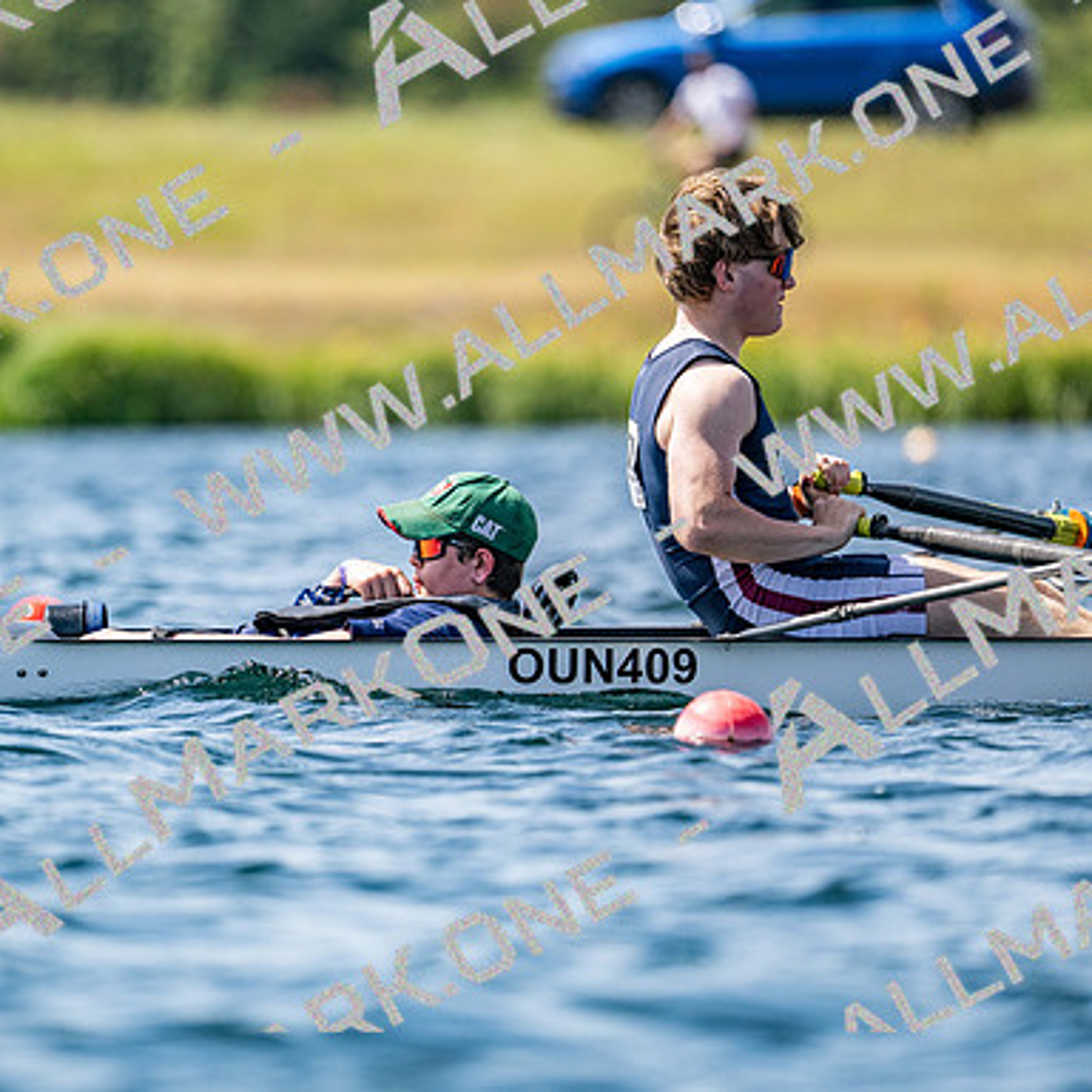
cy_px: 545
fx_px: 18309
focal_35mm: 513
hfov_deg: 3.4
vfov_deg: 3.4
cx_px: 526
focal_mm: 400
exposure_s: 1/2500
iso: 250
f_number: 4.5
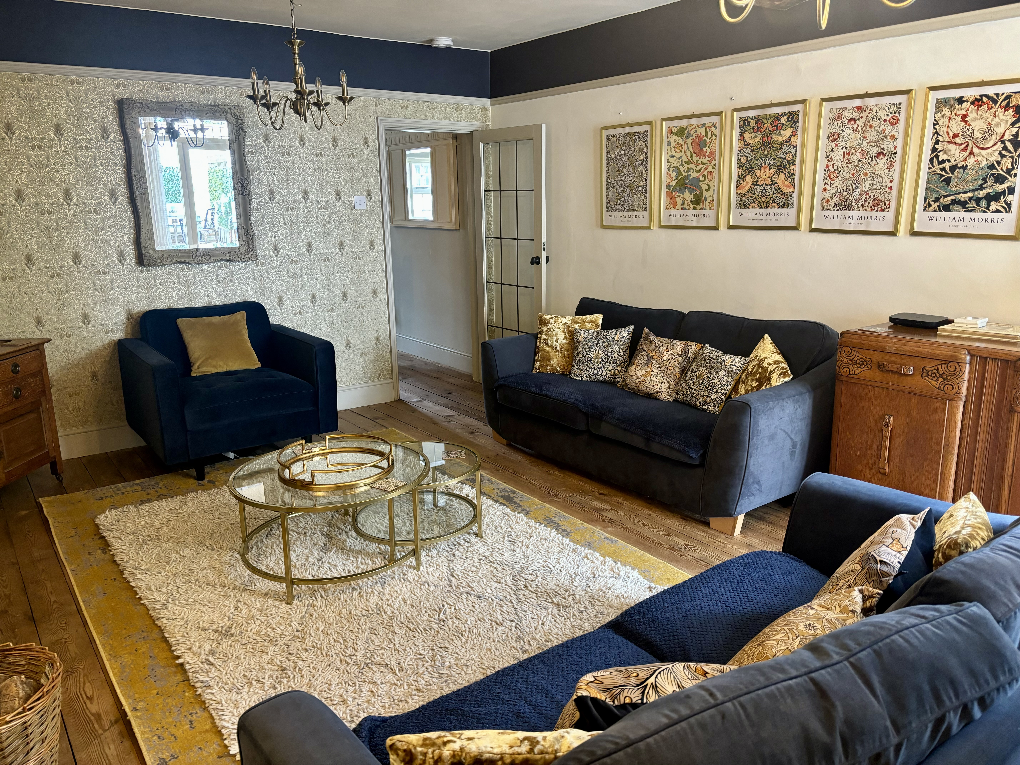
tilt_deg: -13.8
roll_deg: +0.5
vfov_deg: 53.1
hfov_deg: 67.3
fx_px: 766
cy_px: 382
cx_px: 510
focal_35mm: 26
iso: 250
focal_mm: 5.96
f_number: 1.6
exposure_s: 1/60
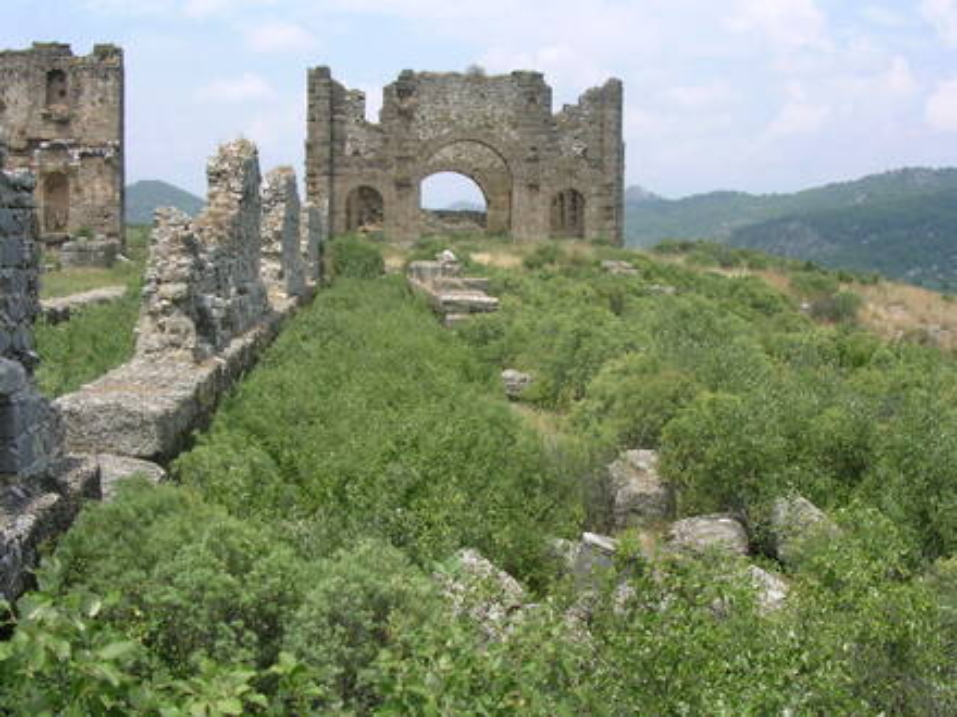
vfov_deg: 37.7
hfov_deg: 49.0
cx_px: 478
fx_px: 1051
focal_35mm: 38
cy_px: 358
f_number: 5.6
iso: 100
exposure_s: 1/265
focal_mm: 5.8
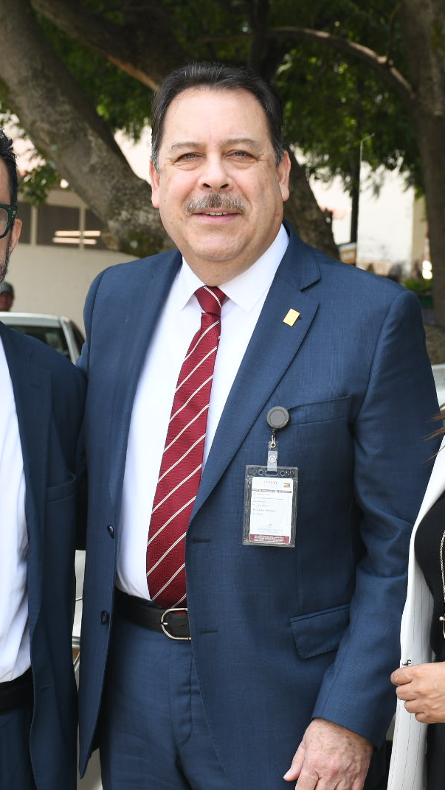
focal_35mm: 95
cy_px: 396
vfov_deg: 22.5
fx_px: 1993
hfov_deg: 12.7
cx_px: 234
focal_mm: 40
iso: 160
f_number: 7.1
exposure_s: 1/125
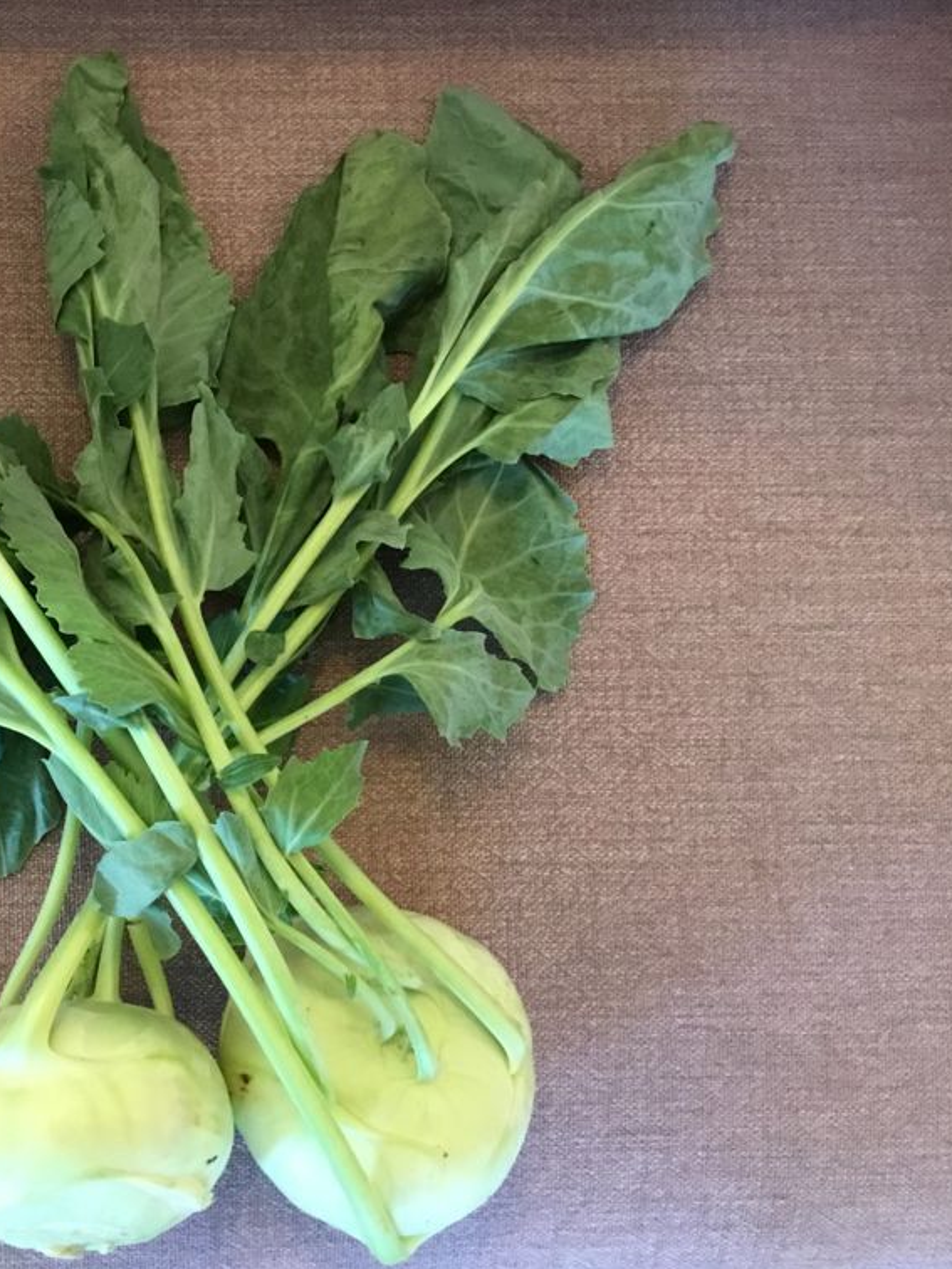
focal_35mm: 42
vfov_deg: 44.8
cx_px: 168
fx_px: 1540
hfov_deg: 33.2
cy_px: 631
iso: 250
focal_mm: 3.3
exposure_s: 1/33
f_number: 2.4
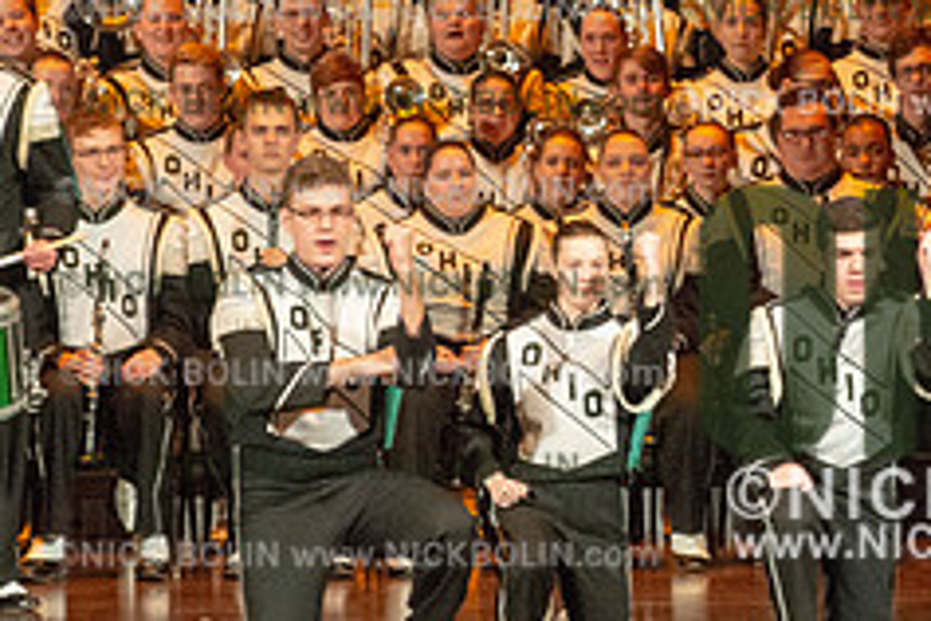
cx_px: 974
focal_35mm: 453
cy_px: 373
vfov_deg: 3.0
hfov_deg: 4.5
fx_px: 11714
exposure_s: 1/320
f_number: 5.6
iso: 8000
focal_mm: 185
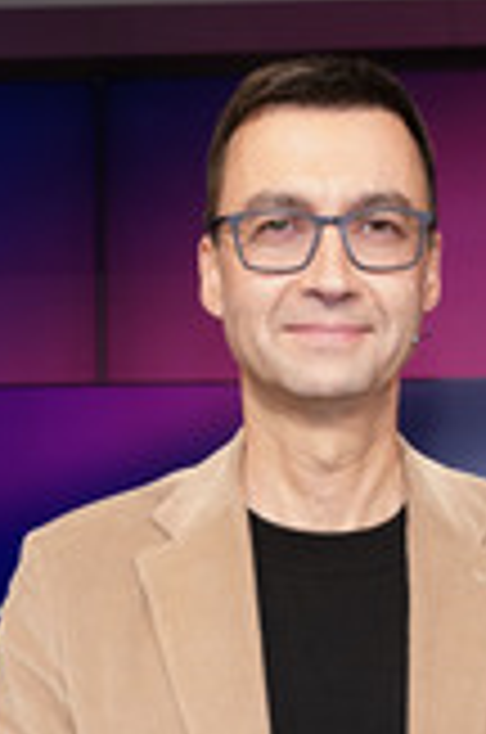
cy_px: 657
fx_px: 1972
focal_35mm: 97
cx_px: 340
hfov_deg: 14.0
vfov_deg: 20.6
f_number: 5
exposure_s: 1/125
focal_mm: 35
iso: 2000
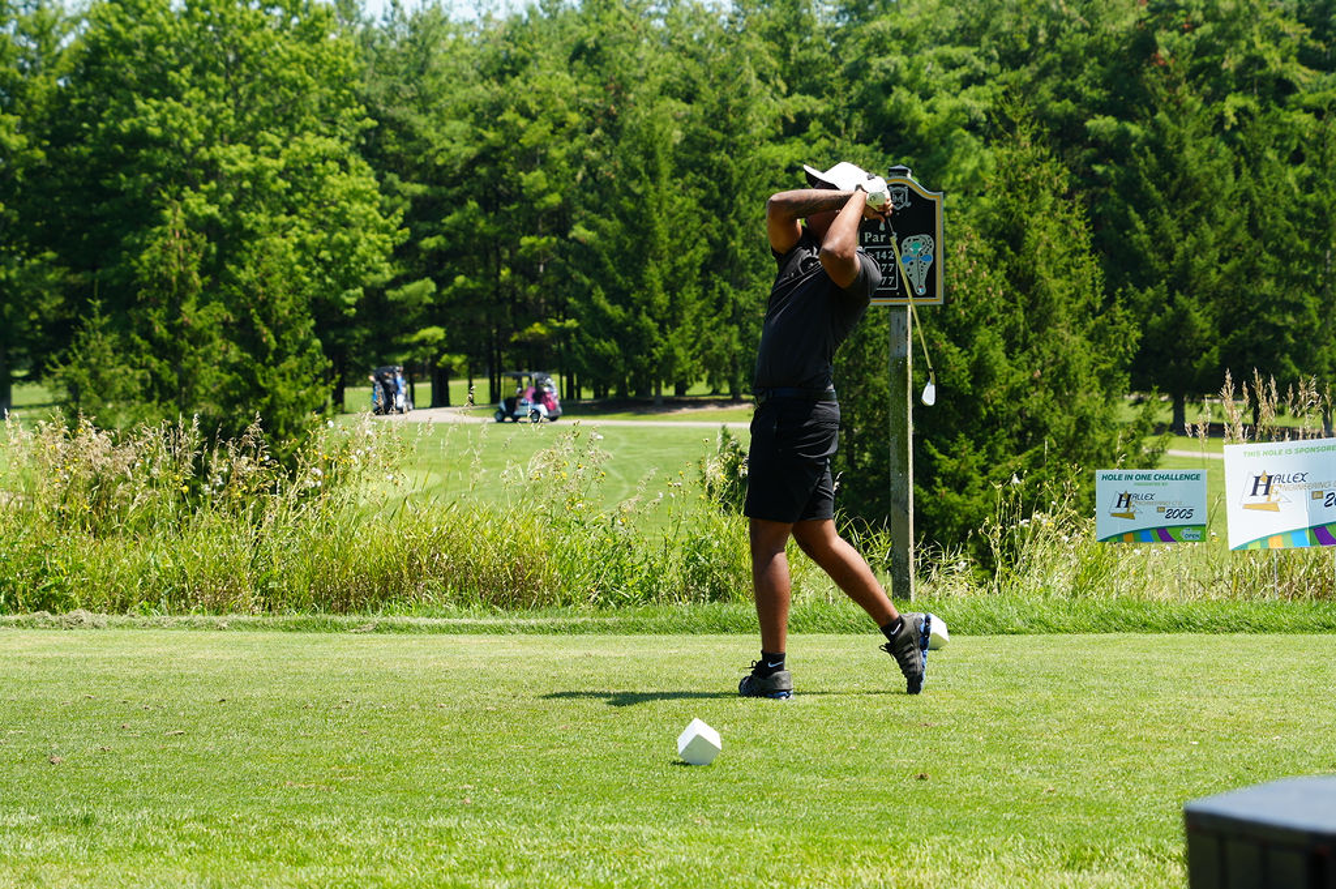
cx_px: 668
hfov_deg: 17.7
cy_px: 444
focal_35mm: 116
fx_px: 4283
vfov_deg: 11.8
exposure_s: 1/250
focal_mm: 77
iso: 100
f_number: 5
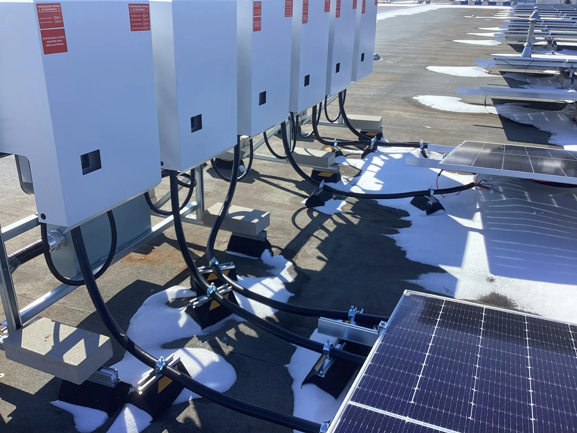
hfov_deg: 58.4
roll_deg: -1.0
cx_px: 288
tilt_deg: -22.4
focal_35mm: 31
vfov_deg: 45.4
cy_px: 216
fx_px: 517
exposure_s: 1/1018
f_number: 2.4
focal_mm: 3.3
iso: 25
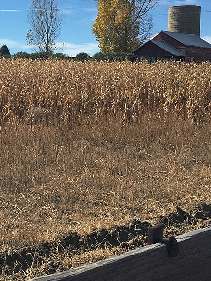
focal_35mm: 81
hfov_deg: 17.3
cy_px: 120
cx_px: -47
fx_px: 658
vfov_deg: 24.1
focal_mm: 4.15
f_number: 2.2
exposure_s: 1/2747
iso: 25
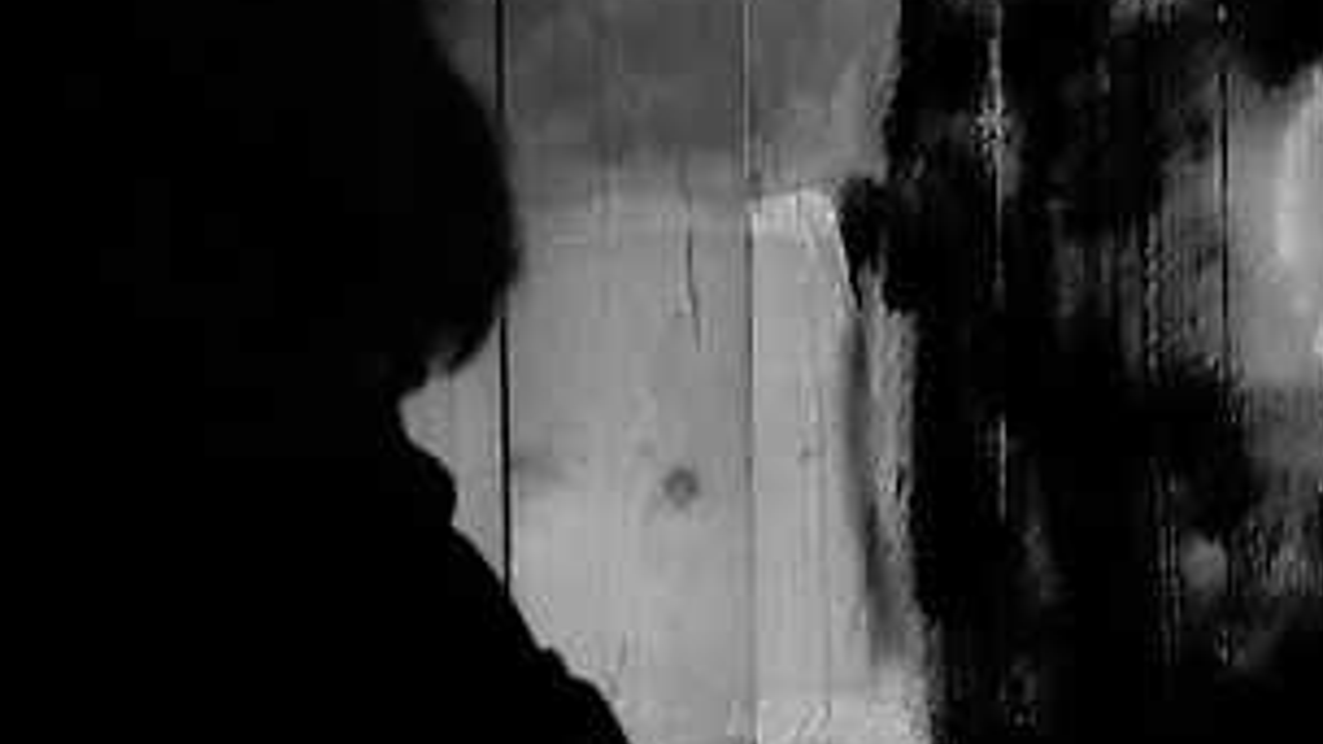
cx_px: 413
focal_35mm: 414
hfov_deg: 5.2
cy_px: 979
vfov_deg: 2.9
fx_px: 14523
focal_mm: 33
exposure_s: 1/2000
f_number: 6.4
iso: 1000
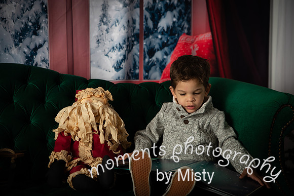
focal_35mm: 65
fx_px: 531
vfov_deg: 20.9
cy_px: 98
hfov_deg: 31.0
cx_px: 147
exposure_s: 1/160
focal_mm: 65
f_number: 3.5
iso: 100
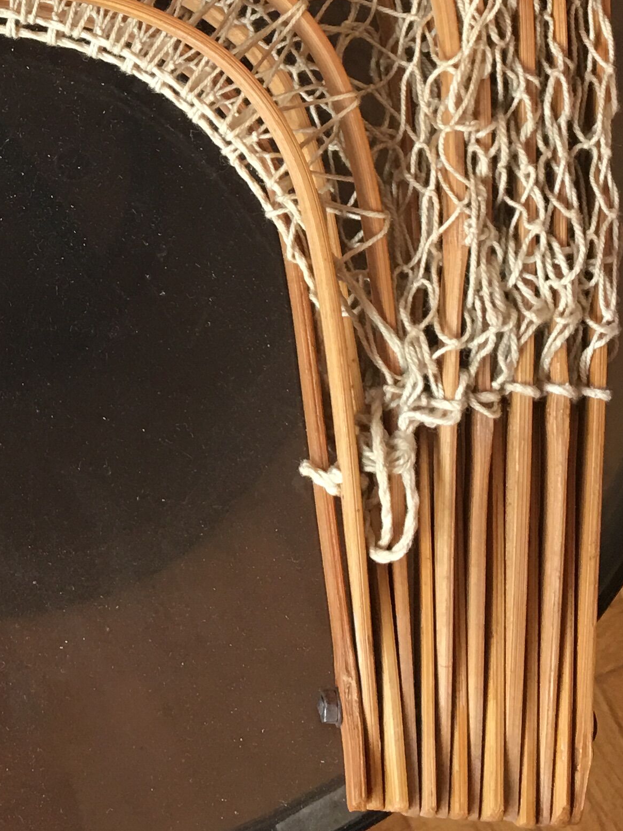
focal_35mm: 75
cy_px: 48
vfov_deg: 25.0
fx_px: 1800
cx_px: -42
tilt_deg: -79.8
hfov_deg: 18.9
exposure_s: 1/33
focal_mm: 4.15
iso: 40
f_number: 2.2
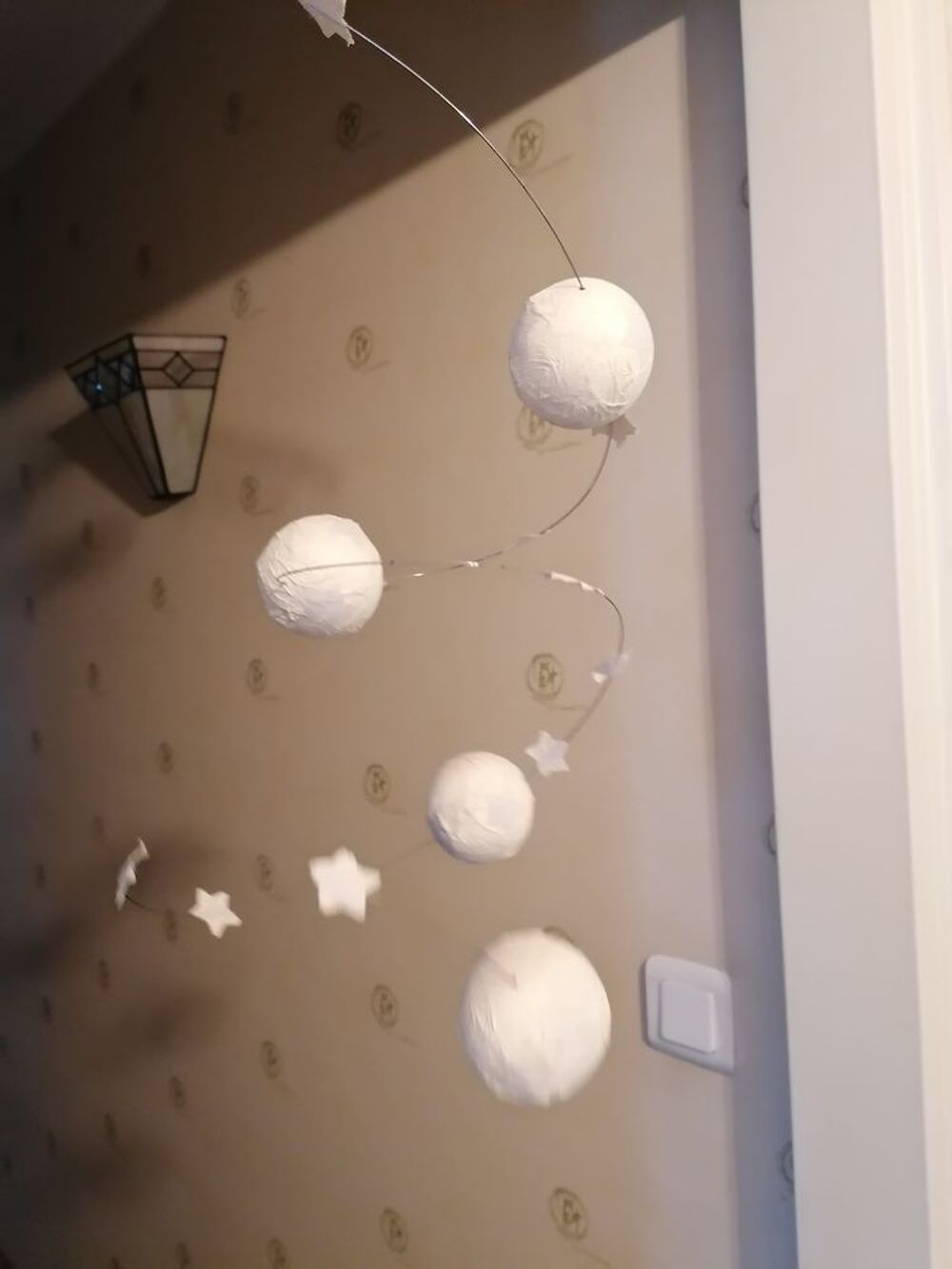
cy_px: 634
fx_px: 990
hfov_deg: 51.4
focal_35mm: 27
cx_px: 476
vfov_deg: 65.3
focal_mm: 4.75
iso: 500
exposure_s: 1/20
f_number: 1.8
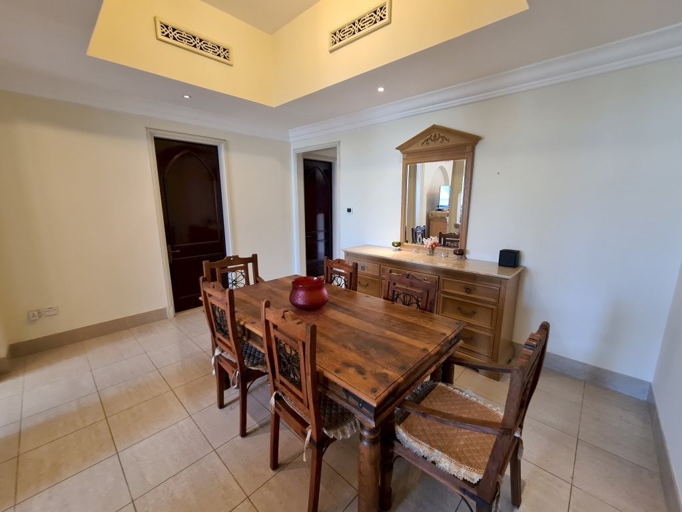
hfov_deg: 106.2
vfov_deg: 89.9
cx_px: 341
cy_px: 256
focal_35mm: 13
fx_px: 256
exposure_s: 1/50
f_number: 2.2
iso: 250
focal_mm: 2.22
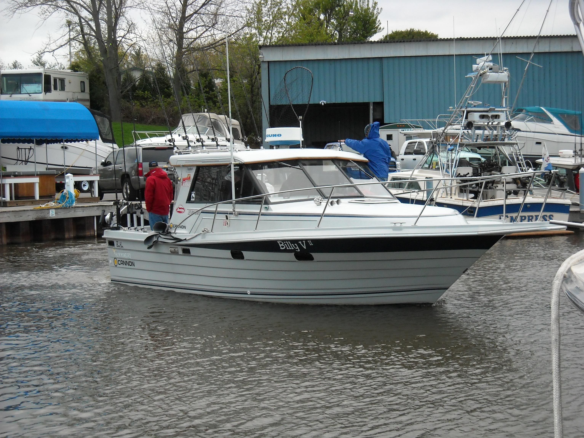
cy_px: 219
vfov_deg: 19.4
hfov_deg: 25.7
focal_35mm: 76
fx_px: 1282
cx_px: 292
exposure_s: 1/250
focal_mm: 12.3
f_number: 3.9
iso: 183
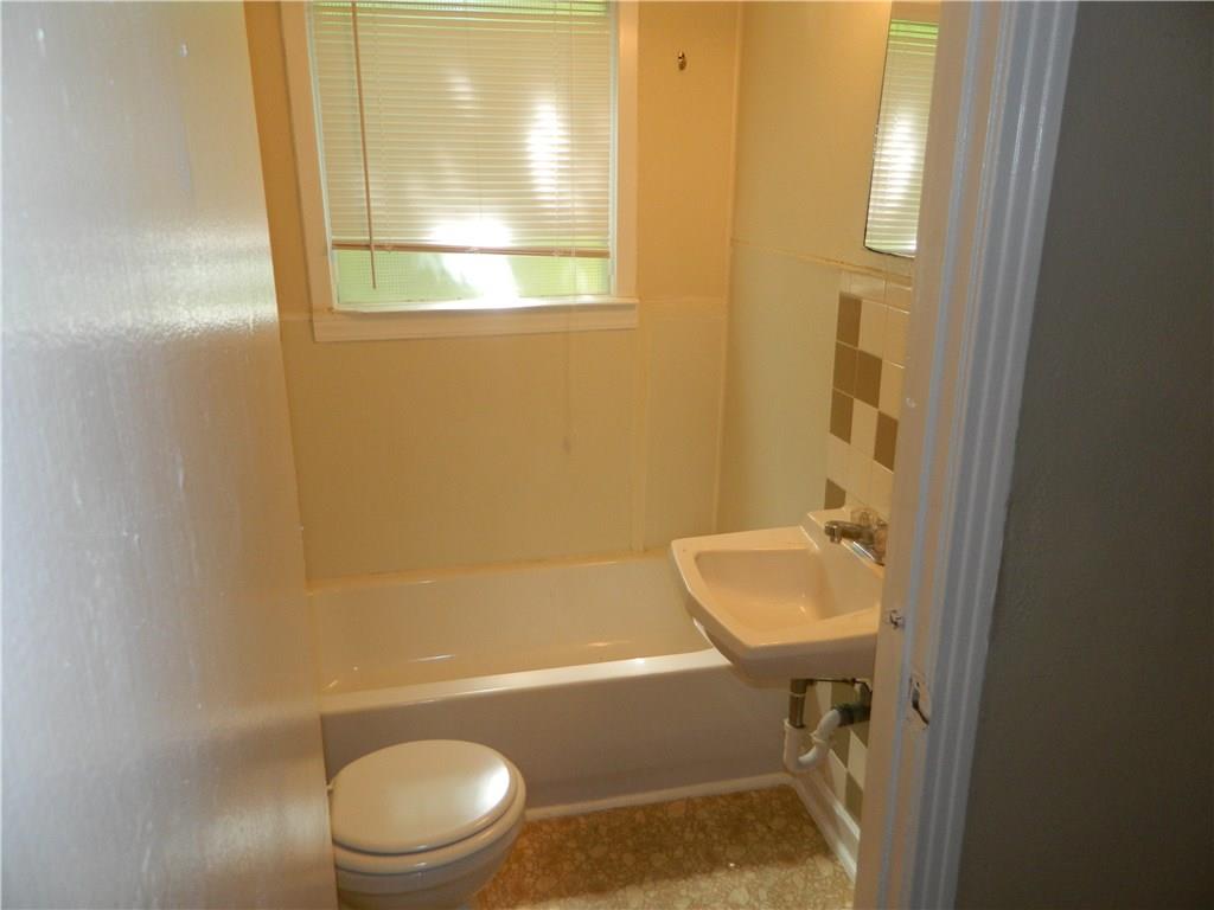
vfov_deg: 54.9
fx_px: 877
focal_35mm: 25
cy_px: 455
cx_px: 607
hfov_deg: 69.4
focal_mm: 4.5
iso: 125
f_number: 3.1
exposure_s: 1/30
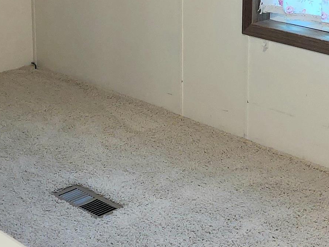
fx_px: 817
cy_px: 2
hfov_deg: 22.8
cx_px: 172
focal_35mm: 86
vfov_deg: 16.8
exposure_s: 1/60.2
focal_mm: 4.6
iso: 80
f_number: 2
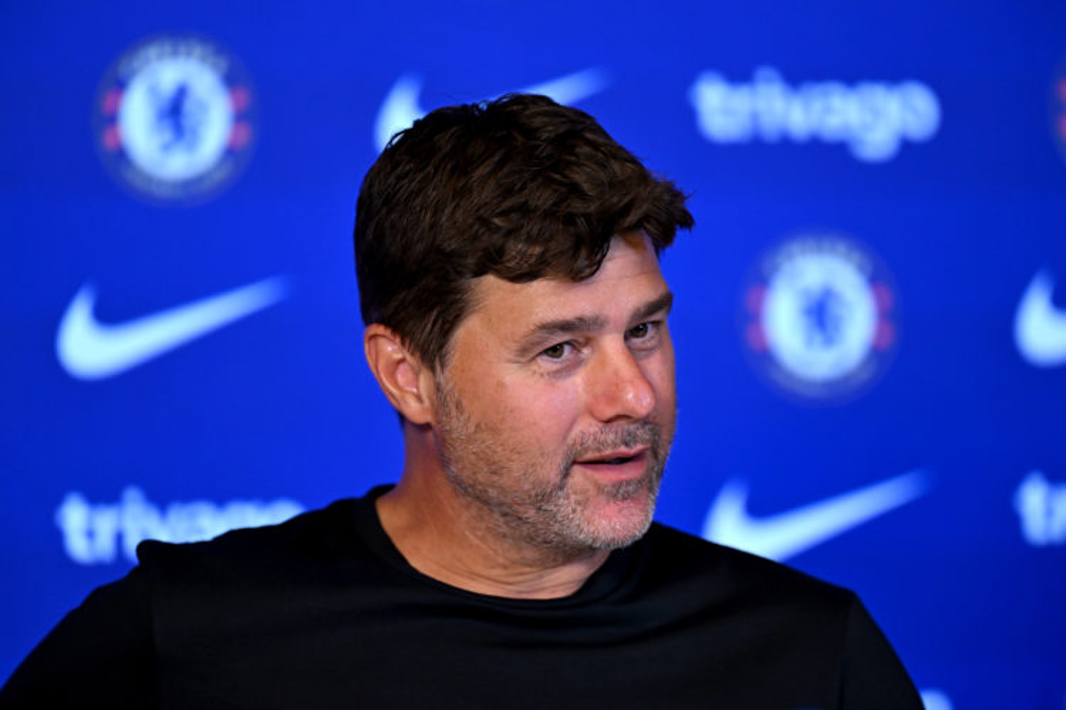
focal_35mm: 400
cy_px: 355
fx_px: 11844
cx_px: 533
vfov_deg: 3.4
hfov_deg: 5.2
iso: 1600
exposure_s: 1/320
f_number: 3.2
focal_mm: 400
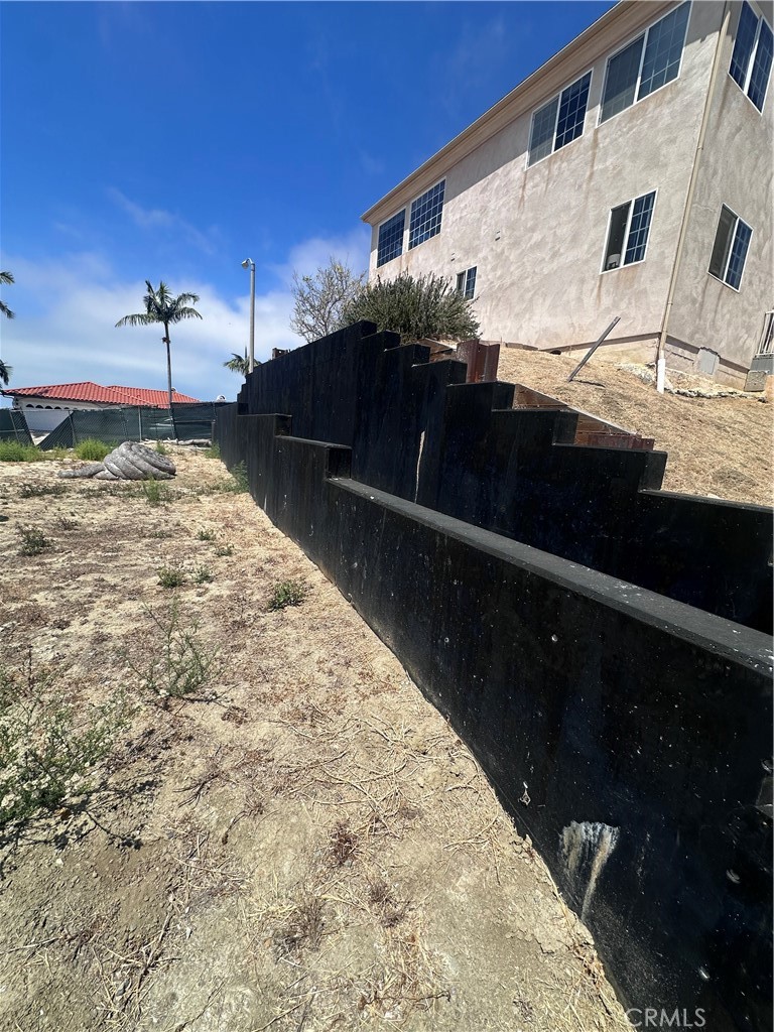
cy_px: 516
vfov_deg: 102.1
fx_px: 417
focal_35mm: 14
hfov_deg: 85.7
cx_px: 387
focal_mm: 2.22
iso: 50
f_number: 2.2
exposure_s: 1/1595
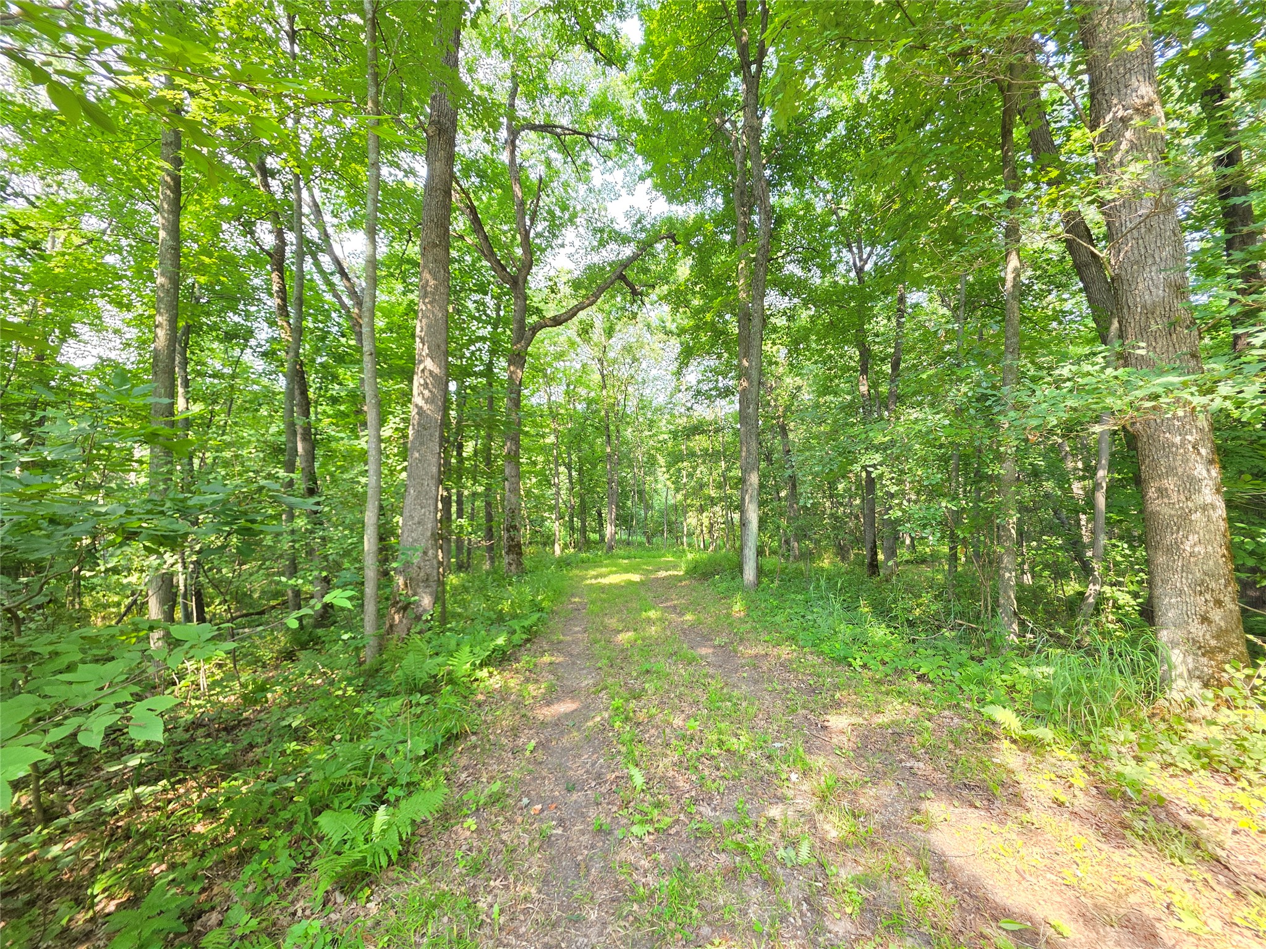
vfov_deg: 89.9
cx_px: 633
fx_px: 475
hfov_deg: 106.2
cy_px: 474
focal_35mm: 13
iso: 80
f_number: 1.9
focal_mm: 2.2
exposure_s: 1/120
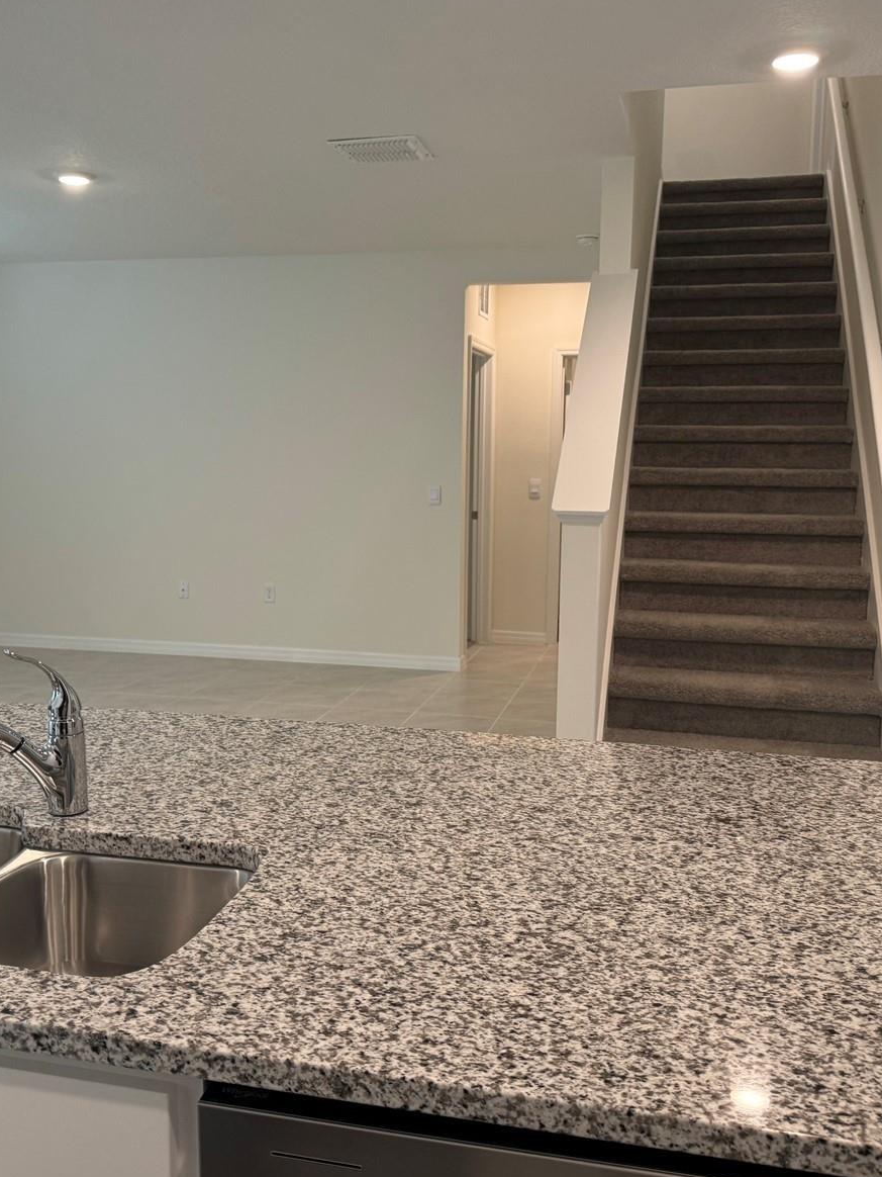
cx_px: 398
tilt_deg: -8.1
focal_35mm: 33
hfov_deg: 42.9
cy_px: 582
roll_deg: -0.5
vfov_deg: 55.4
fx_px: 1121
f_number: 1.78
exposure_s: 1/120
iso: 200
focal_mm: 6.86
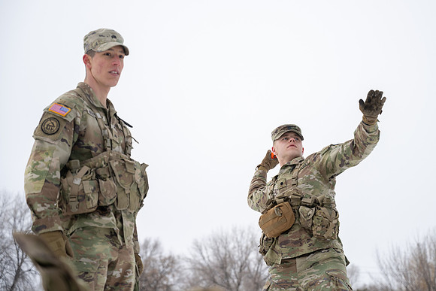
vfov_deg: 16.6
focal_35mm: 82
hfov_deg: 24.6
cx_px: 249
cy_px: 121
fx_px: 997
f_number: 4
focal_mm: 70
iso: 100
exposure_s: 1/800
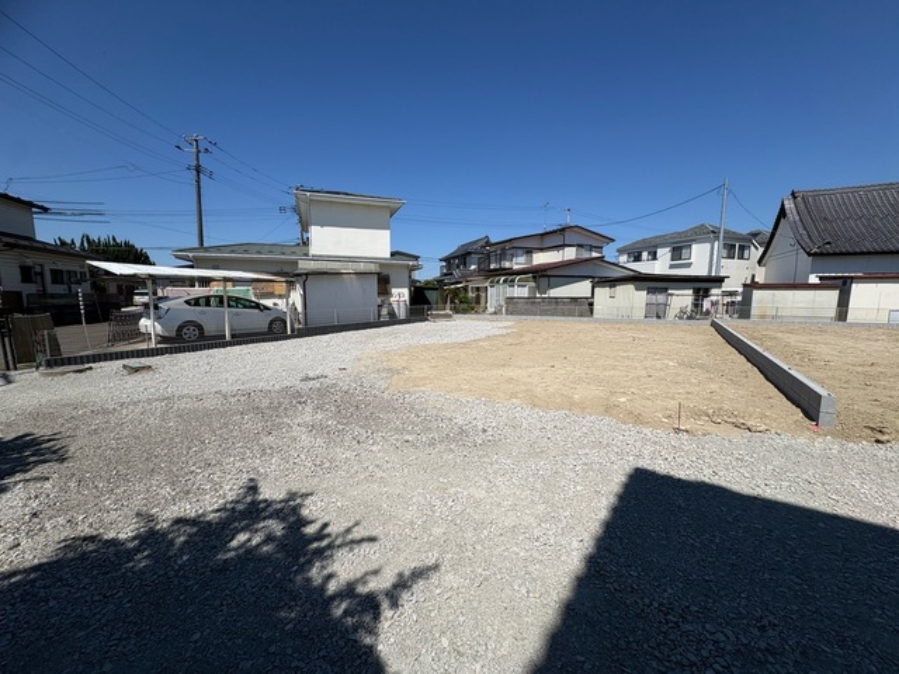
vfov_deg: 85.7
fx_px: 364
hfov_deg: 102.1
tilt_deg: -6.3
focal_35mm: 14
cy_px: 337
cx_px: 450
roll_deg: +0.4
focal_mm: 2.22
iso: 50
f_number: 2.2
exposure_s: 1/4132
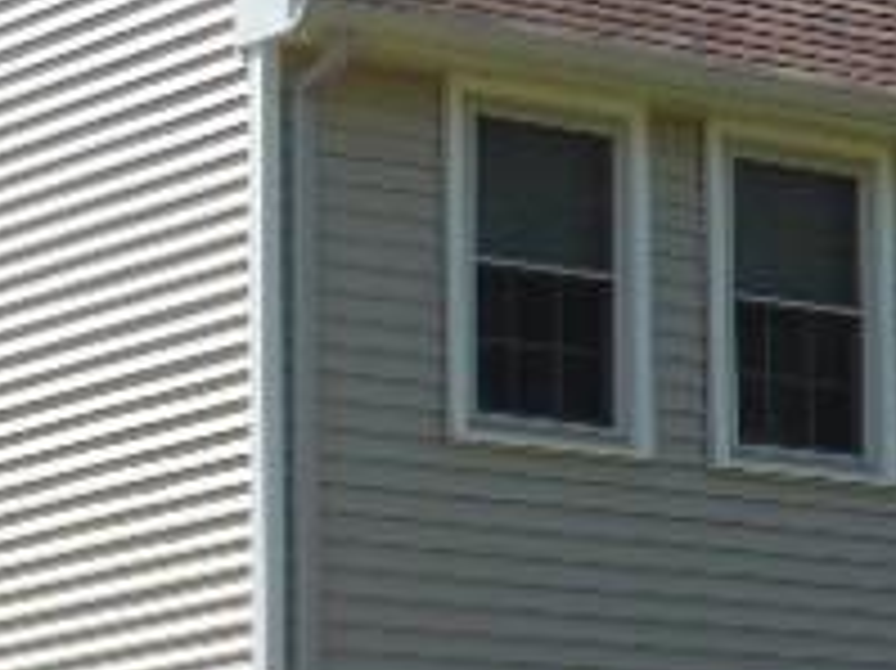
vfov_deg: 7.4
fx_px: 5200
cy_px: 661
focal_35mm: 201
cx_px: 1139
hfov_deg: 9.7
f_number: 4.3
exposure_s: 1/250
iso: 80
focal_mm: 6.9
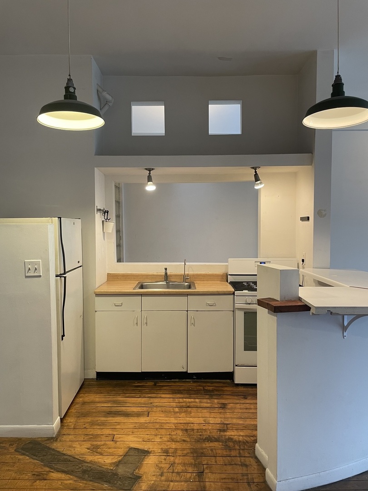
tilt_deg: -3.5
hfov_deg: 53.1
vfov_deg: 67.3
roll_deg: +0.7
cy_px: 246
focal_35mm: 26
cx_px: 184
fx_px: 369
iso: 125
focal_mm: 4.2
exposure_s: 1/60
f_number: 1.6
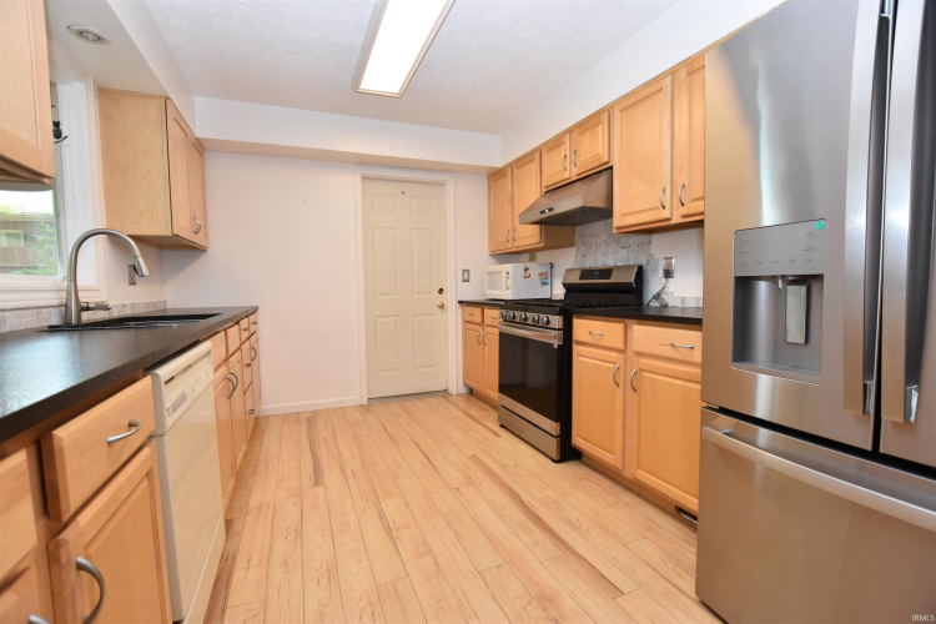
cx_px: 468
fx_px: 390
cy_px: 312
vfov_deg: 77.3
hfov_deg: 100.4
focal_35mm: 15
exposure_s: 1/160
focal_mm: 10
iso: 800
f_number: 4.5
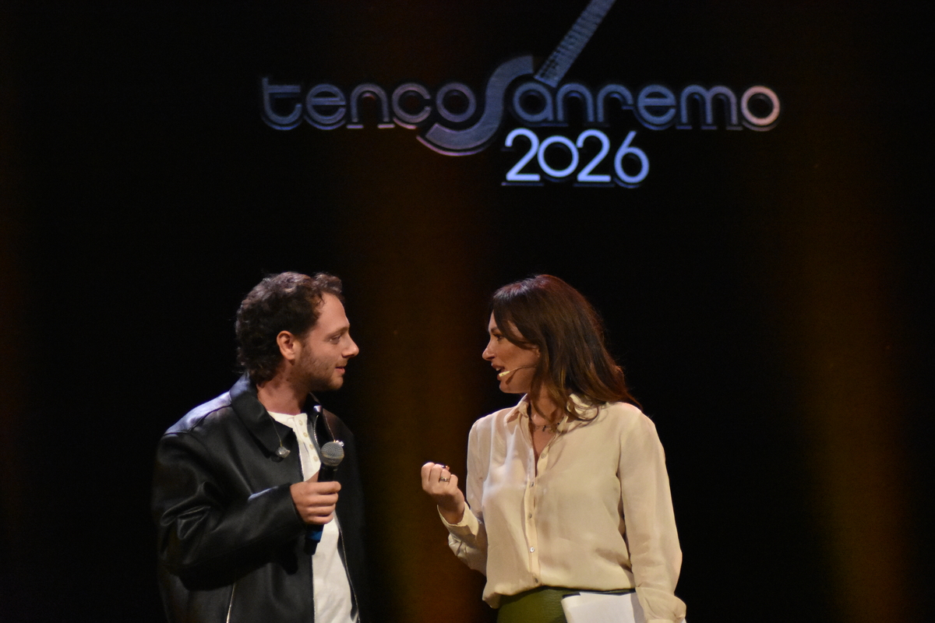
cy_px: 312
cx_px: 468
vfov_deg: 9.6
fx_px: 3701
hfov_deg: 14.4
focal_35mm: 142
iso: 6400
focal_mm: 95
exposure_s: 1/320
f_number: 4.5
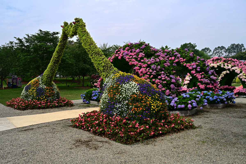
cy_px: 82
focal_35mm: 34
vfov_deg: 39.4
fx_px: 229
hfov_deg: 56.5
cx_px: 123
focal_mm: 33.5
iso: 125
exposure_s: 1/160
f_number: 8
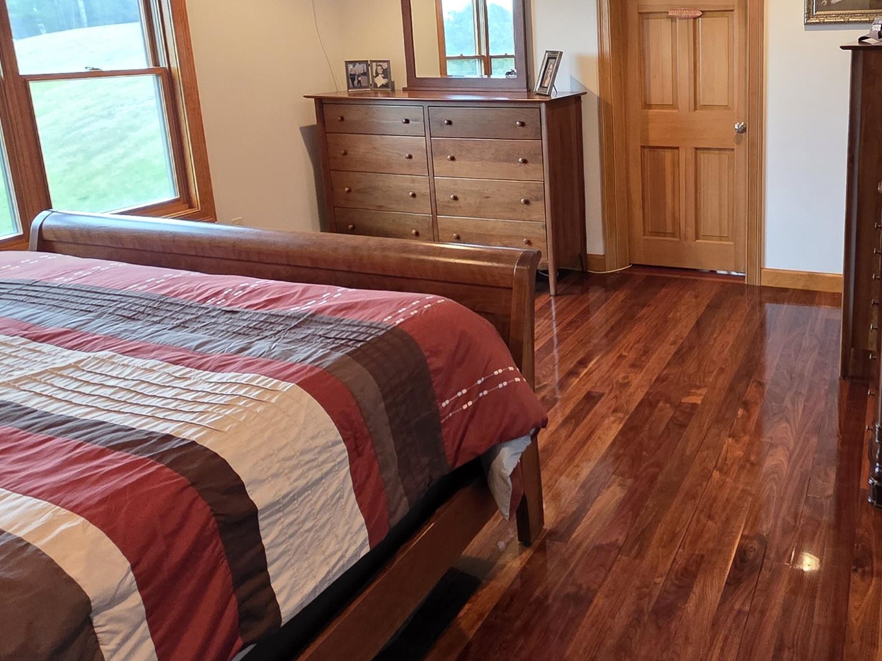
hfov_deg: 61.7
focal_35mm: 27
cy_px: 187
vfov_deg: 49.8
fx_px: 688
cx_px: 660
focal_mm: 2.2
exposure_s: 1/60
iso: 1000
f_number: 1.9
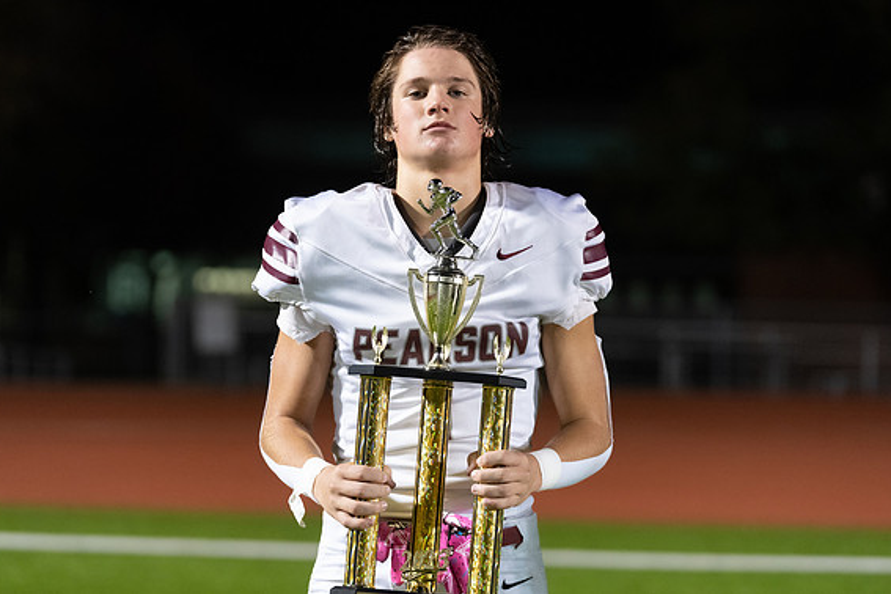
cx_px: 445
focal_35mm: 150
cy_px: 292
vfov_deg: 9.1
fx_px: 3712
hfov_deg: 13.7
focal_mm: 134
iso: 4000
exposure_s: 1/320
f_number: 3.5
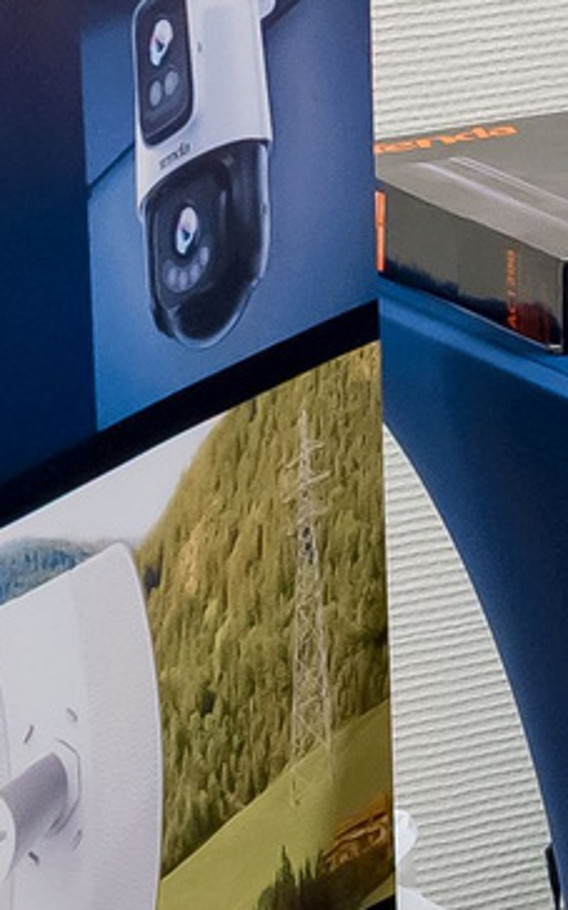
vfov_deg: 7.7
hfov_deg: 4.6
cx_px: 2229
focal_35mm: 264
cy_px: -785
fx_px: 6549
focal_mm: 35
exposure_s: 1/125
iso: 1600
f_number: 4
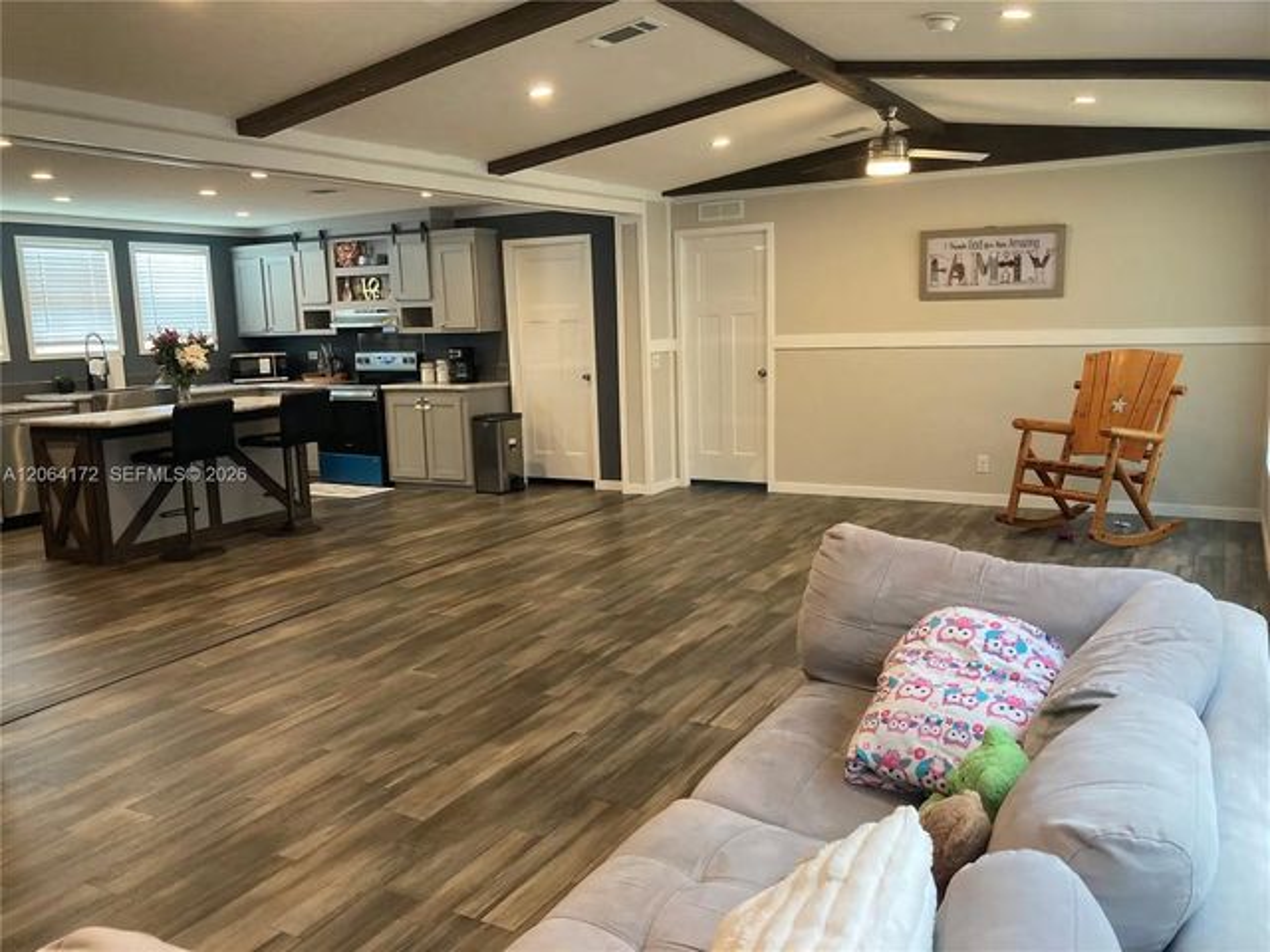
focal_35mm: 28
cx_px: 635
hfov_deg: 63.4
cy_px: 476
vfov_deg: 49.7
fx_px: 1027
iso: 125
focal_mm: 3.99
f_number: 1.8
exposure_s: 1/60
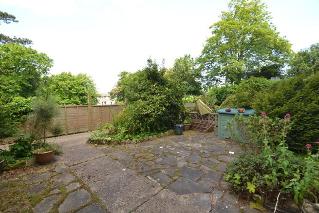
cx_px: 160
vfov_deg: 77.4
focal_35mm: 15
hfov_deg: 100.4
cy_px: 106
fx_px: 133
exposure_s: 1/125
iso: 110
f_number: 5.6
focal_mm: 10
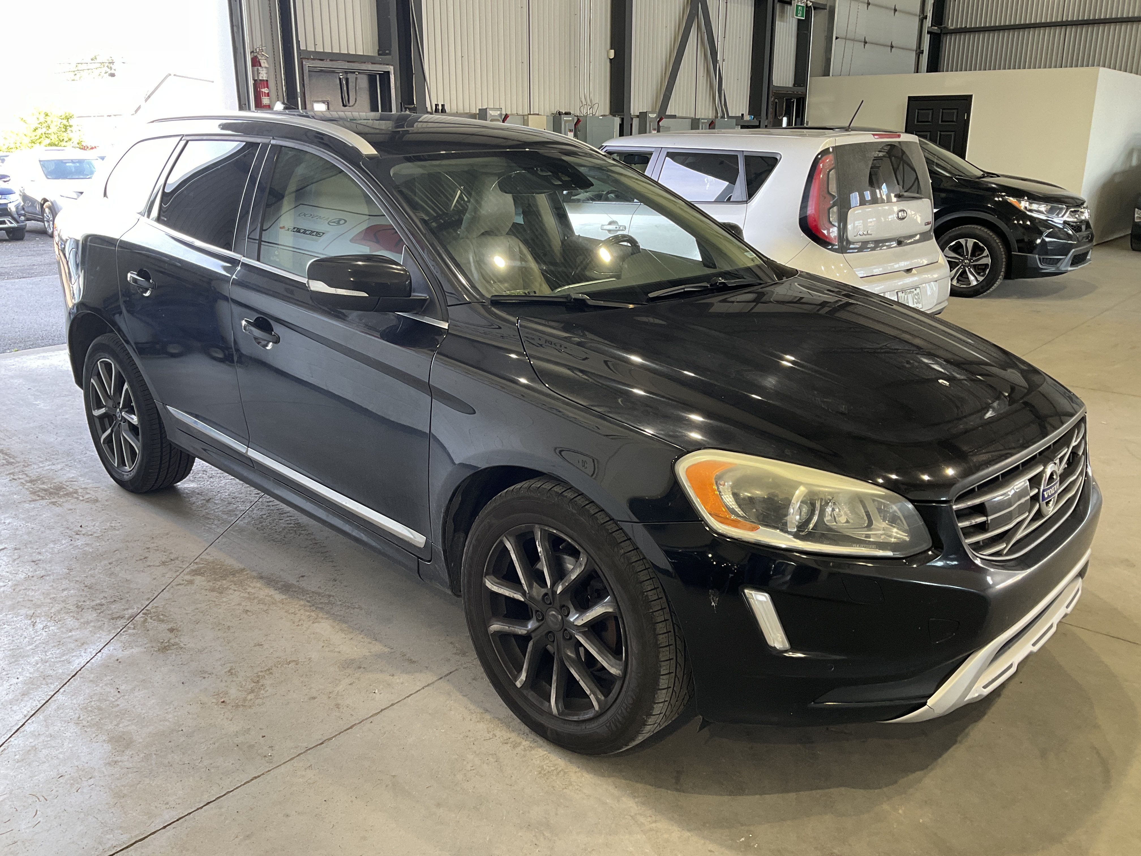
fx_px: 956
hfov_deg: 61.7
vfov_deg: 48.2
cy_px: 428
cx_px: 570
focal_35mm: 29
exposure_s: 1/60
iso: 50
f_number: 1.8
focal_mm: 3
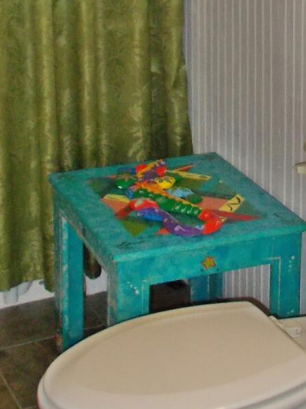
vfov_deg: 21.6
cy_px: -17
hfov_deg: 16.6
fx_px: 1026
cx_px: 311
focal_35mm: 87
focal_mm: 4.6
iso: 200
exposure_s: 1/25
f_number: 3.2
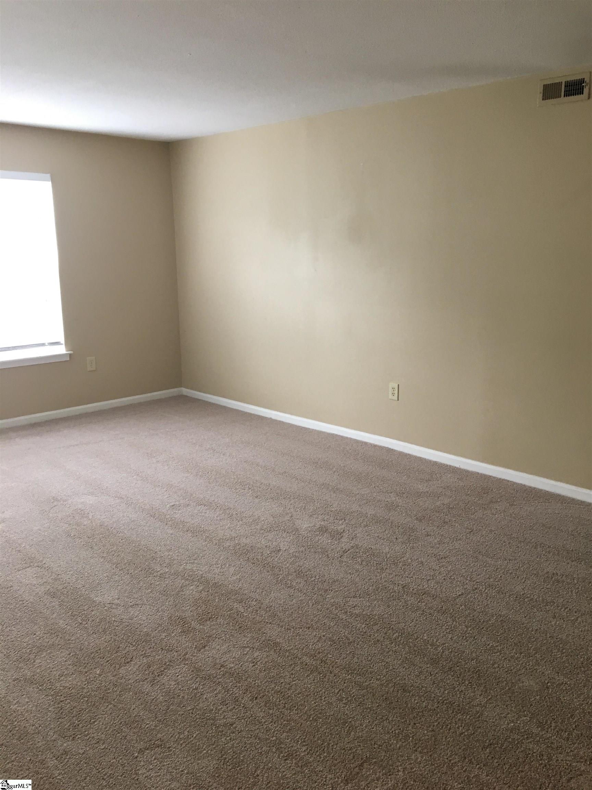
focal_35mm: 29
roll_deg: -0.4
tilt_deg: -10.7
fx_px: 661
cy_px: 395
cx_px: 296
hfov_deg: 48.2
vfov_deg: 61.7
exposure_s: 1/30
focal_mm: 4.15
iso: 80
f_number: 2.2
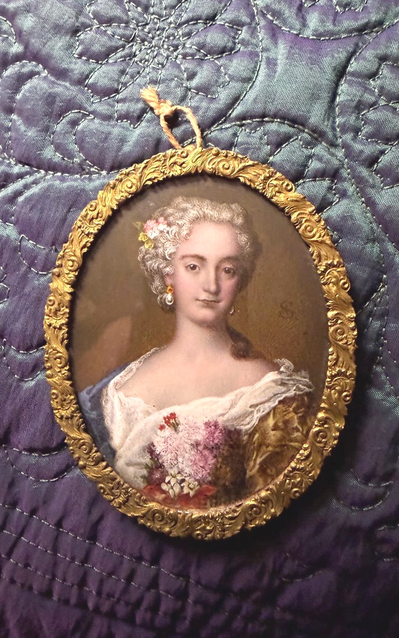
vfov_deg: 70.4
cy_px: 317
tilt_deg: -77.9
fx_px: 452
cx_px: 198
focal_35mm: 26
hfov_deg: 47.6
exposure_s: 1/60
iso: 1000
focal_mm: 2.22
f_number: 2.2
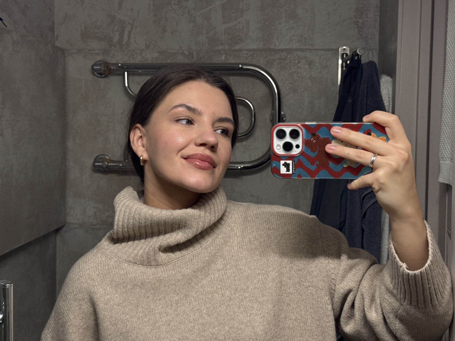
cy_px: 170
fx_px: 631
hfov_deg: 39.7
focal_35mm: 48
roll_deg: -0.1
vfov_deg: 30.3
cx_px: 228
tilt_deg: -3.7
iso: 160
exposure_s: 1/50
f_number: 1.78
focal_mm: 6.76
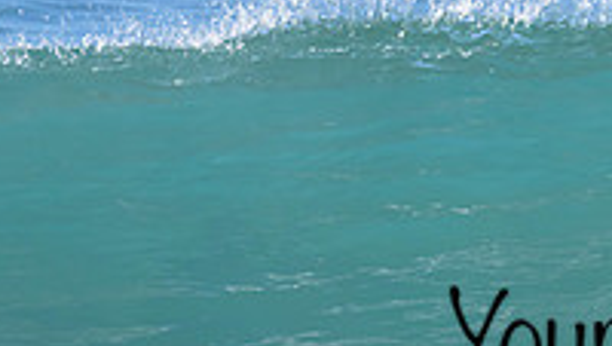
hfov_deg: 1.1
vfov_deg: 0.6
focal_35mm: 2021
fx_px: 32831
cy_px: 318
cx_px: 950
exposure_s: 1/1250
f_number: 10
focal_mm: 490
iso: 640
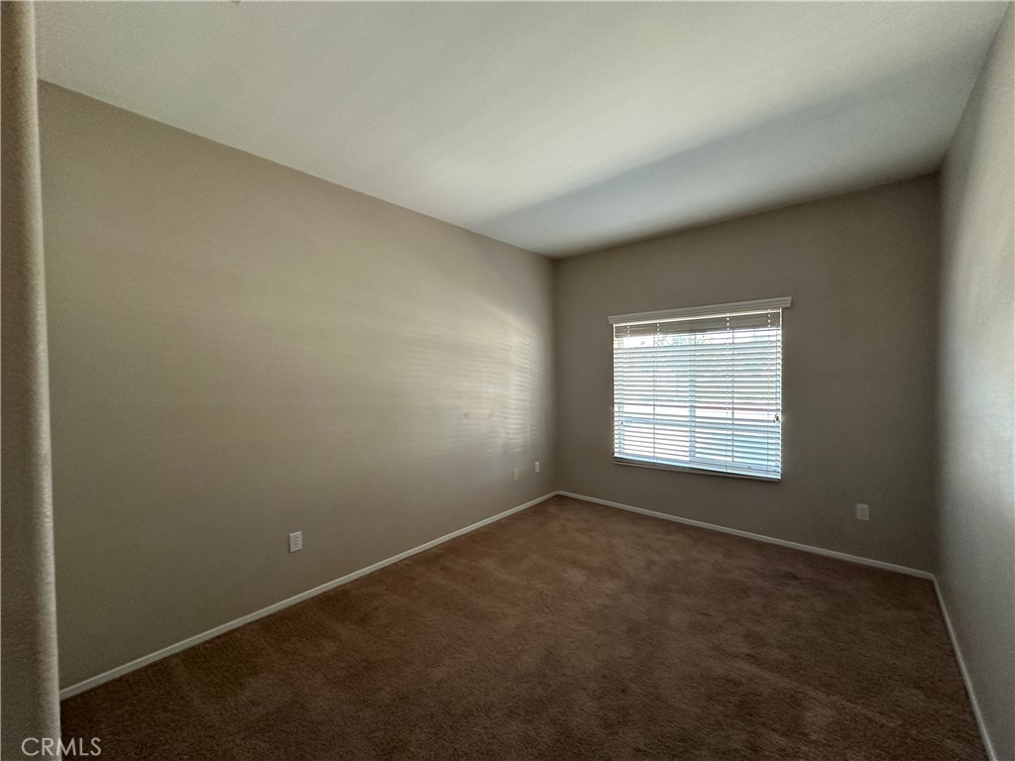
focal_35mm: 14
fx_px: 411
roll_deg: +0.5
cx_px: 508
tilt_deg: +0.5
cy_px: 380
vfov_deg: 85.7
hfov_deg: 102.1
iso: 320
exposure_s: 1/99
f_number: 2.2
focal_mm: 2.22
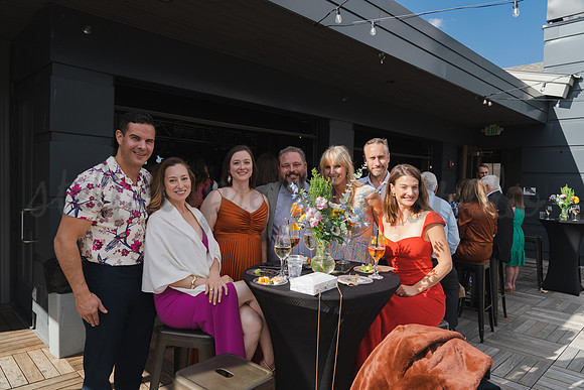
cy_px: 195
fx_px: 389
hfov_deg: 73.7
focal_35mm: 24
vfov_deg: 53.2
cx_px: 292
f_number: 4
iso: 320
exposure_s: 1/1250
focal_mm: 24
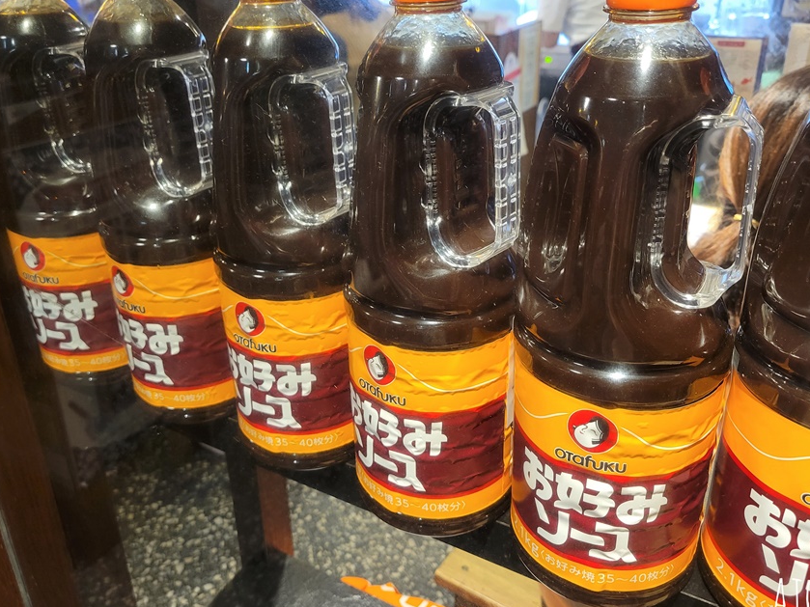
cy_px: 268
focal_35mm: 31
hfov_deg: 58.4
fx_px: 725
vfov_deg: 45.3
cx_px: 401
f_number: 1.8
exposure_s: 1/40
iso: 400
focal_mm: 5.4
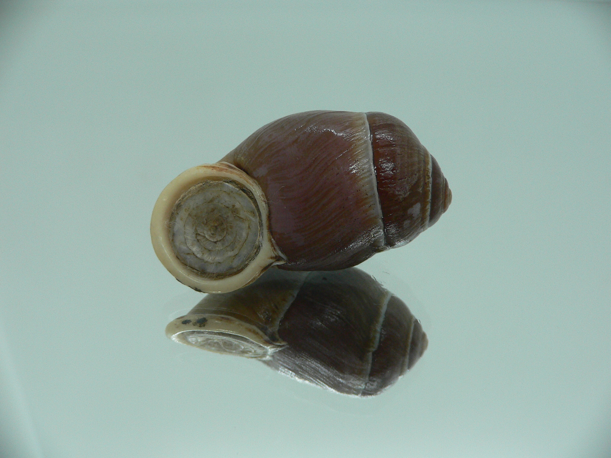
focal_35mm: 35
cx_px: 306
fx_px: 618
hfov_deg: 52.6
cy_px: 229
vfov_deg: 40.7
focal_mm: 4.6
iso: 150
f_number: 2.8
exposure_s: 1/60
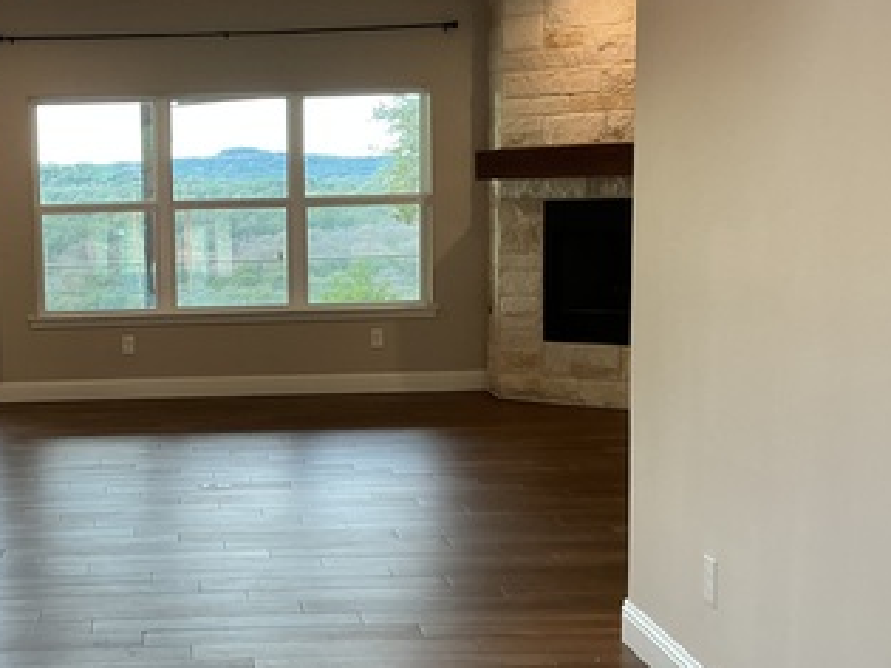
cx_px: 184
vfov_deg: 24.8
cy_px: 368
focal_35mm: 59
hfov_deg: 31.9
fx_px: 1518
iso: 50
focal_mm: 3
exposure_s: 1/60
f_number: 1.8
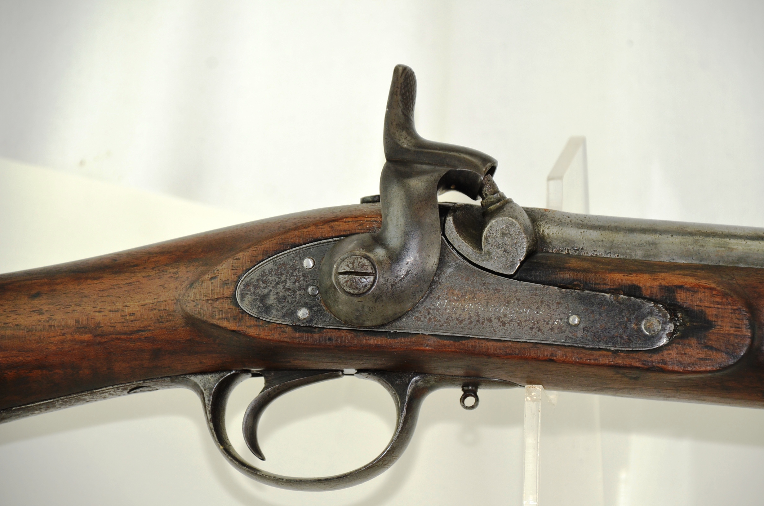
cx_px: 382
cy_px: 253
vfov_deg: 6.8
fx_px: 4289
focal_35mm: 202
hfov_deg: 10.2
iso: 400
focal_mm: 135
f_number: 5.6
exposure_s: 1/125
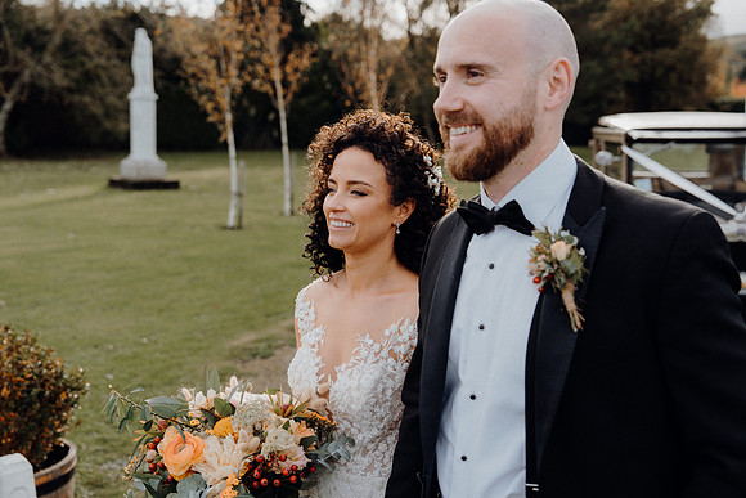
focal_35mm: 43
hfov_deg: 45.4
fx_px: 891
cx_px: 373
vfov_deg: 31.2
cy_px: 249
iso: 125
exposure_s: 1/500
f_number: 3.5
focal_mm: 43
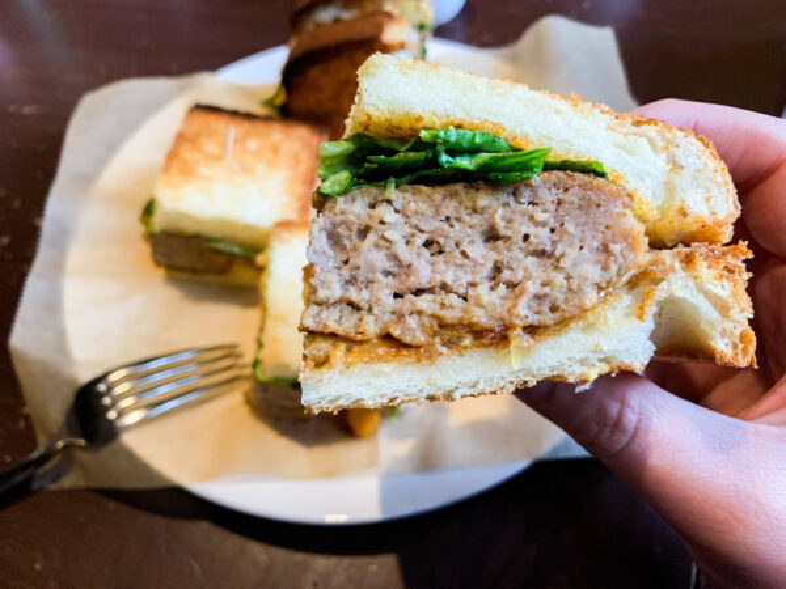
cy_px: 294
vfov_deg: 53.1
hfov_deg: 67.3
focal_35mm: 26
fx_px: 590
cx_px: 393
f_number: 1.8
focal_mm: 4.25
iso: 400
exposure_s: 1/59
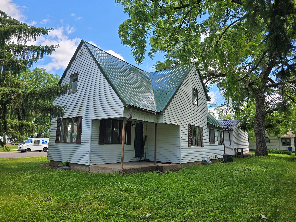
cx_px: 148
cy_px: 111
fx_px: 197
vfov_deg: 58.9
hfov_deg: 73.9
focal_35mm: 23
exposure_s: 1/279
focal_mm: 6.3
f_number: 1.7
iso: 12
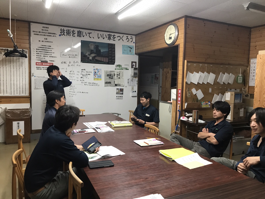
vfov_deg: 49.7
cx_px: 132
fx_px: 214
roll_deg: -0.7
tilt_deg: -5.3
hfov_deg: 63.4
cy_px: 100
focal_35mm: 28
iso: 50
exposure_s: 1/15
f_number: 1.8
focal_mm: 3.99
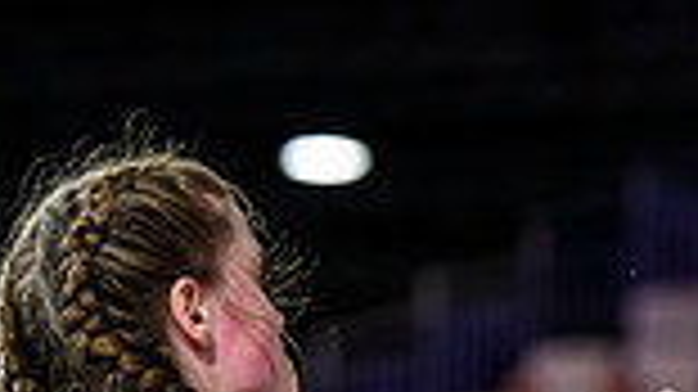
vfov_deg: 2.2
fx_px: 10137
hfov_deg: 3.9
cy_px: 1009
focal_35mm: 548
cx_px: 729
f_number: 3.2
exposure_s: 1/1600
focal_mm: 120
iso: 2500
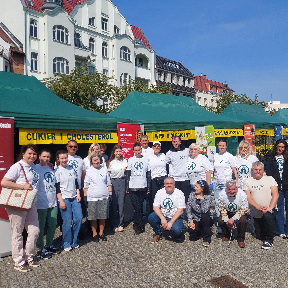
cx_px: 148
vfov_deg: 55.6
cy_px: 147
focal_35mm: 29
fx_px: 273
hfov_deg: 55.6
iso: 40
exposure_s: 1/2523
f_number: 1.8
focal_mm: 5.23
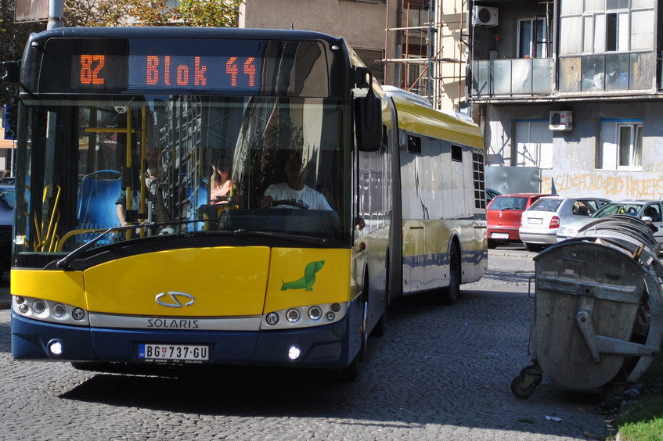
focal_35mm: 96
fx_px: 1762
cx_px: 277
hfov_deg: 21.3
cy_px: 136
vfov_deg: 14.3
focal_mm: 45
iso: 200
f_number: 5.3
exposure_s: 1/500
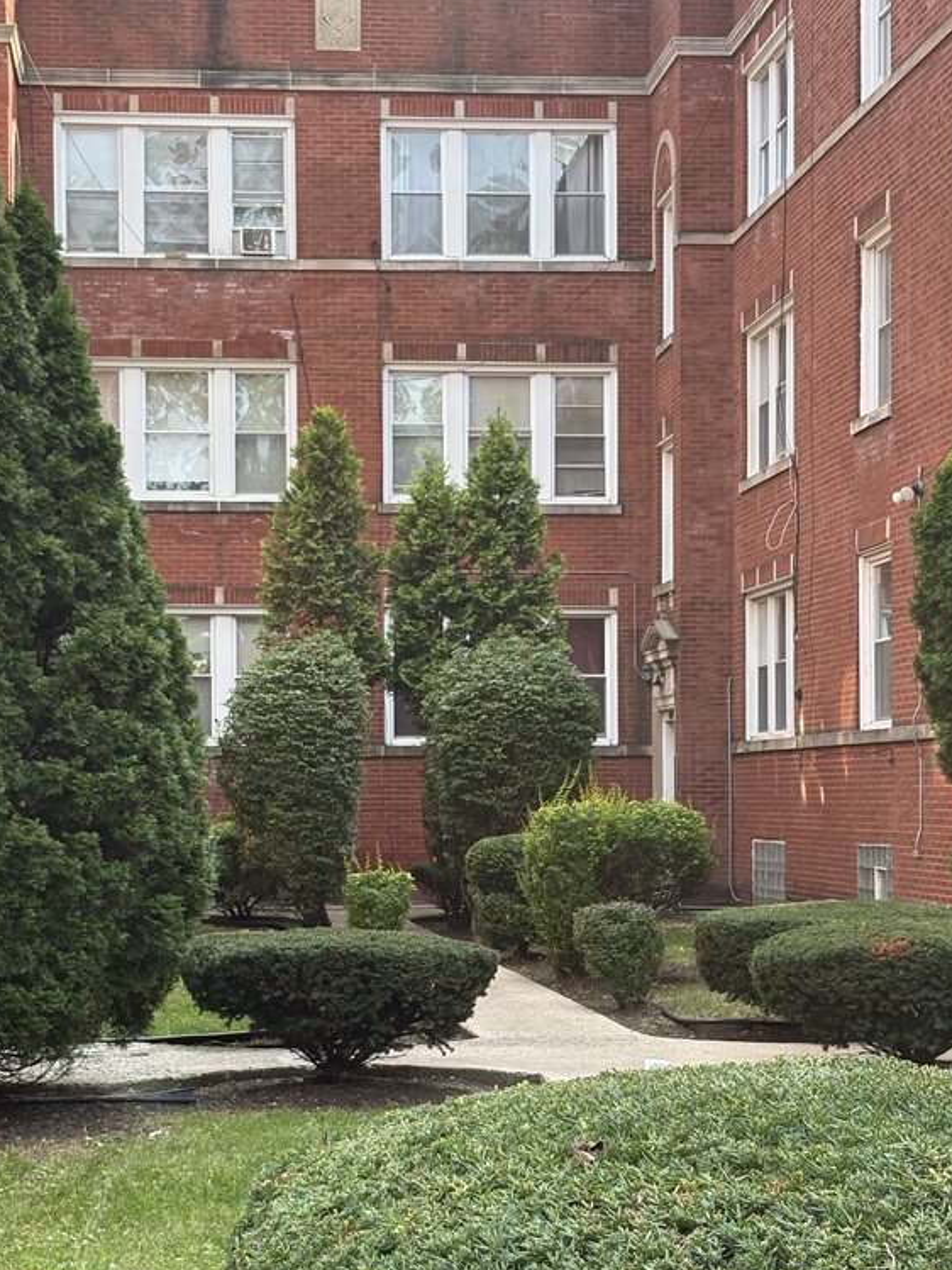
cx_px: 407
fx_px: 2749
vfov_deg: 25.9
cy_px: 766
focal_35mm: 75
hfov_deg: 19.6
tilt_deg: +5.0
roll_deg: +0.7
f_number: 1.6
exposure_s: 1/395
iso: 40
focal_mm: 5.96
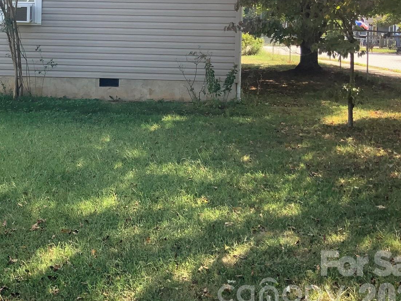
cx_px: 64
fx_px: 626
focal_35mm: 54
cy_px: 42
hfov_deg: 34.2
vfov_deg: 26.3
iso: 16
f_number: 1.8
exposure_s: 1/218
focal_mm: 3
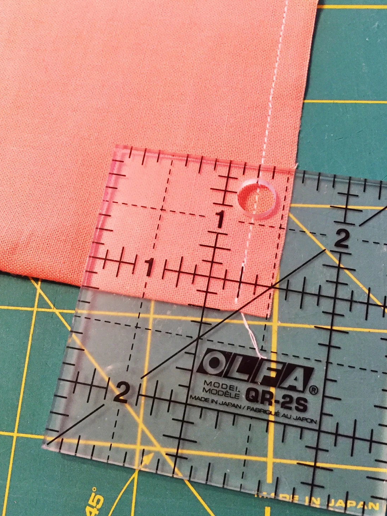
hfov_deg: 46.8
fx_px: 447
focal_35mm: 30
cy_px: 263
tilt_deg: -74.1
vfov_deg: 60.0
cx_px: 199
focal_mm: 4.15
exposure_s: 1/33
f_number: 2.2
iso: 320
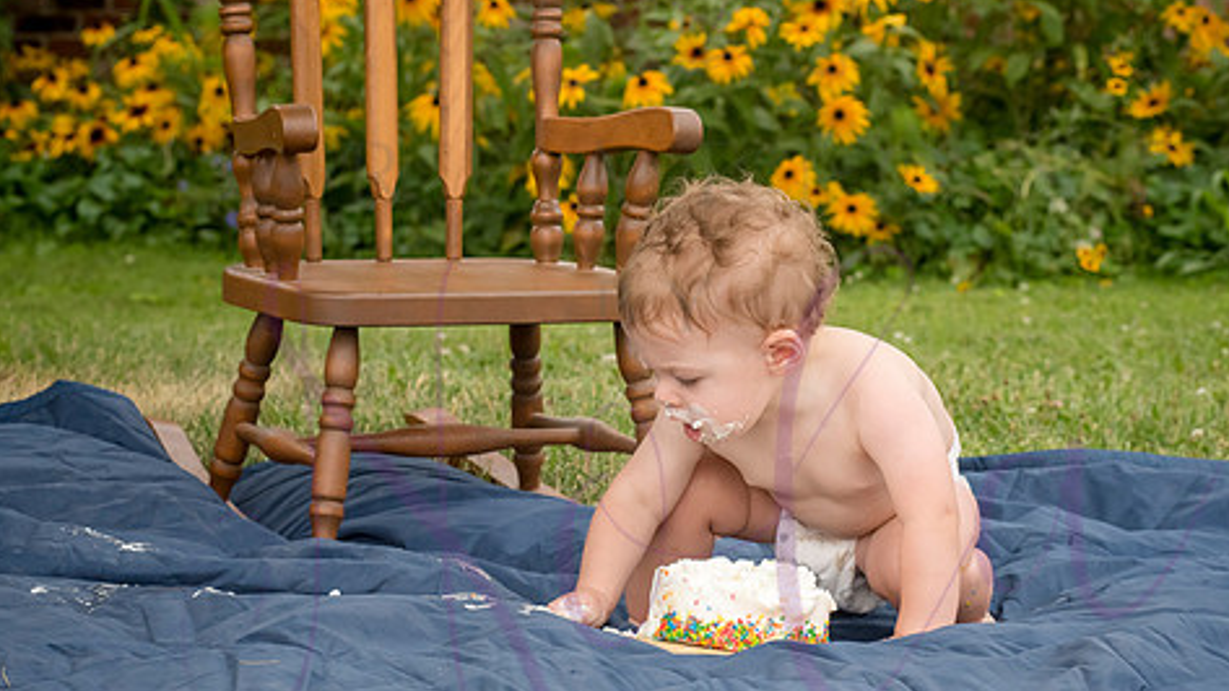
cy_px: 291
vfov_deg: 10.3
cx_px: 710
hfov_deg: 18.1
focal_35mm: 118
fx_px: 3845
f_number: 9
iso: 500
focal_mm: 86
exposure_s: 1/320
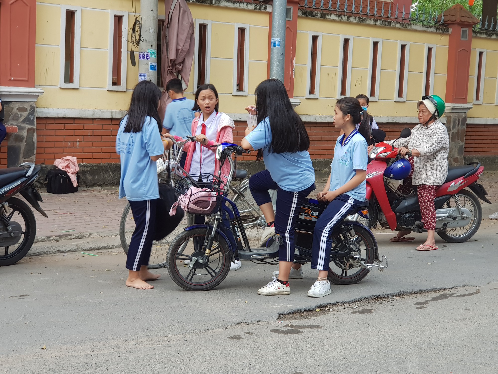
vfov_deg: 28.0
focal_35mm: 52
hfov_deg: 36.8
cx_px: 249
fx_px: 748
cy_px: 187
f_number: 2.4
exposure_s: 1/30
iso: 32
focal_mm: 6
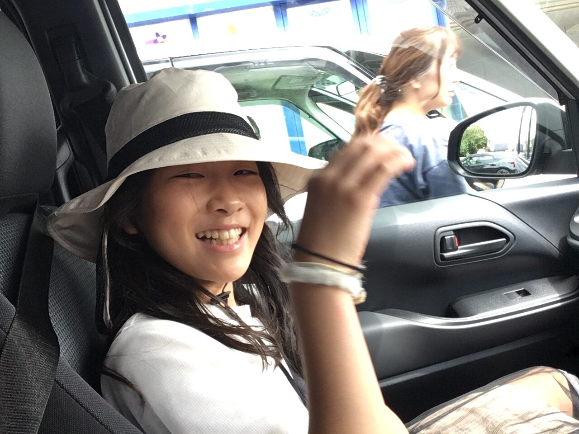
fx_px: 519
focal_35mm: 31
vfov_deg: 45.4
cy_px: 217
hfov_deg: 58.4
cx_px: 290
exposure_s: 1/120
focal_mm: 2.15
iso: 64
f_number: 2.4
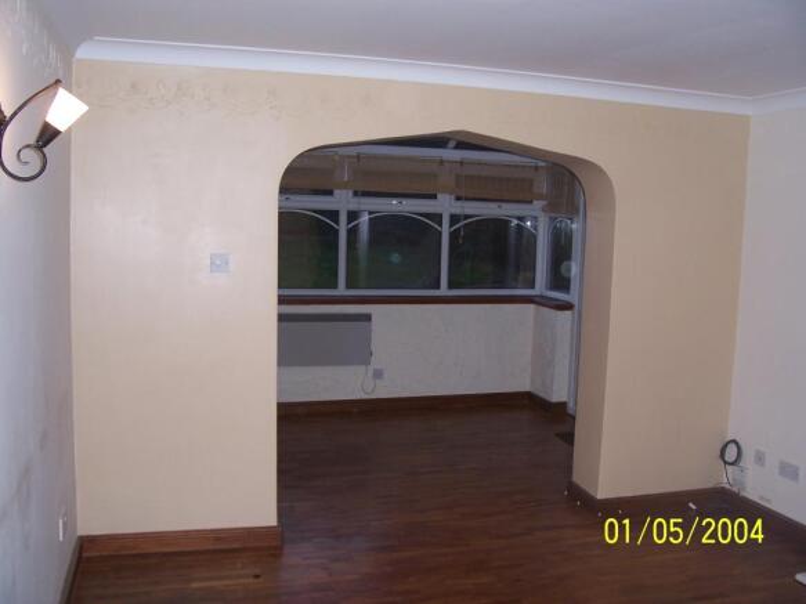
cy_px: 302
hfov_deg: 54.0
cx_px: 403
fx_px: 791
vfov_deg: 41.8
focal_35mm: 34
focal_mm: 5.6
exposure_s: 1/60
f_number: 2.7
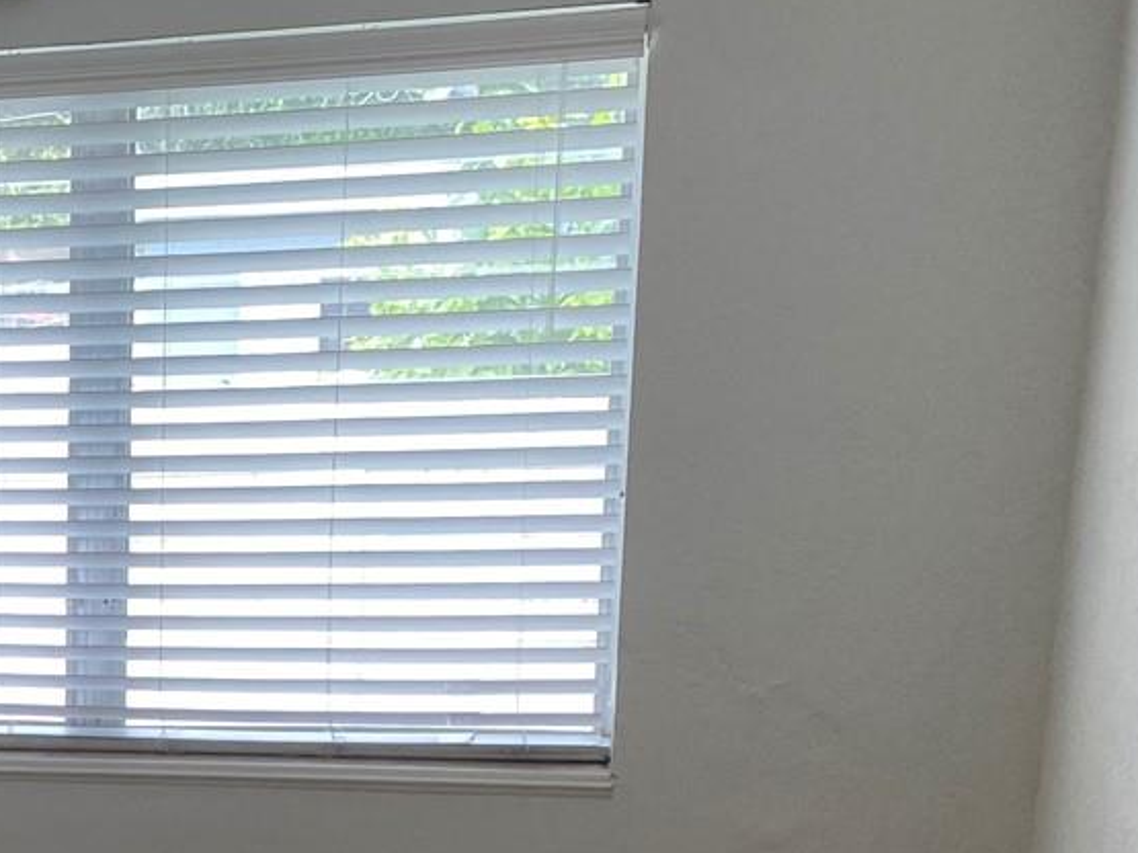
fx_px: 2465
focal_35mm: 75
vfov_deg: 18.5
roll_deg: +3.1
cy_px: 1042
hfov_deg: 23.1
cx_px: -340
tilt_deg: -15.9
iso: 100
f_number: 1.8
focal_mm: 4.25
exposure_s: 1/121
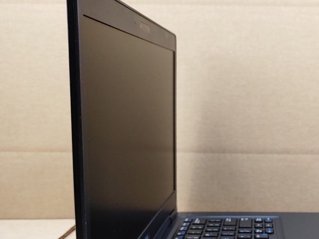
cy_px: 173
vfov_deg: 30.4
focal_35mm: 47
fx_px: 433
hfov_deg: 38.9
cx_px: 257
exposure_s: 1/120
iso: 50
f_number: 1.8
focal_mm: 4.36
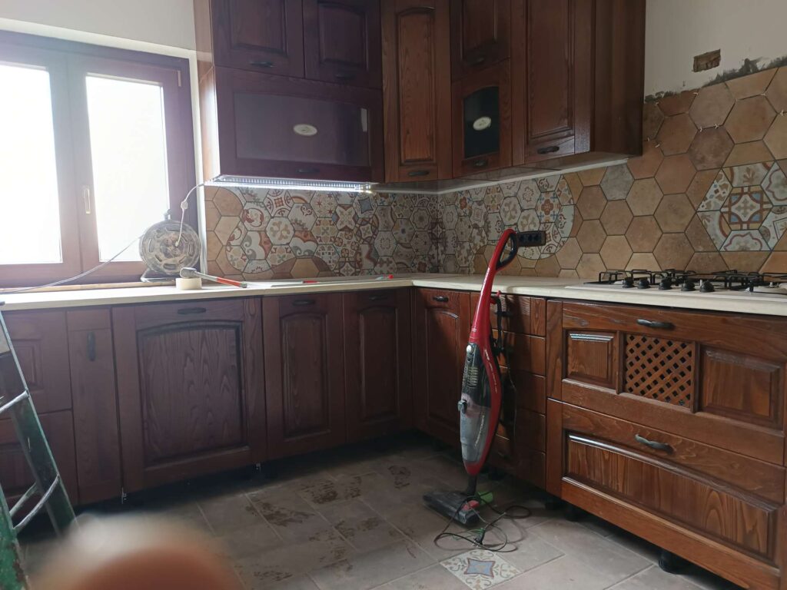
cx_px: 394
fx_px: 546
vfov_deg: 56.8
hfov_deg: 71.6
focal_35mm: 24
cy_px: 295
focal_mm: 5.31
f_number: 1.7
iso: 1176
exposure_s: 1/50
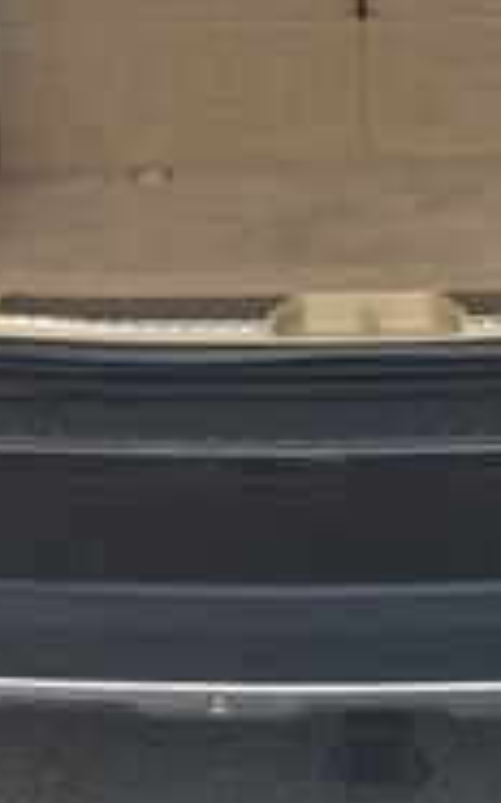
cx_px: 354
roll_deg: +1.9
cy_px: -117
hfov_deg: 15.8
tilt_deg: -7.2
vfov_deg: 23.4
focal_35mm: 82
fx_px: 1794
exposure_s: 1/102
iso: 32
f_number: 2.2
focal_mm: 4.15
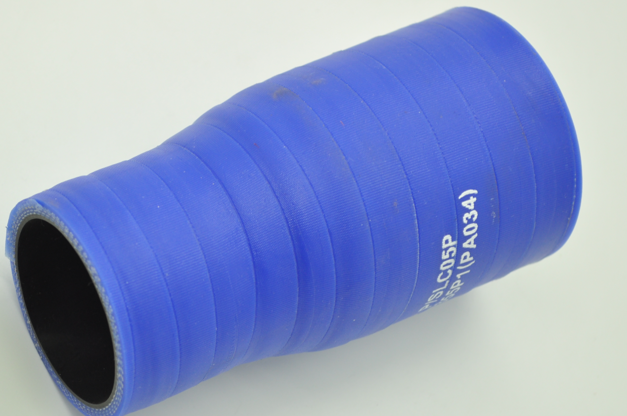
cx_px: 229
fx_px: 2082
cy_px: 206
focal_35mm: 120
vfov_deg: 11.4
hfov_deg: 17.1
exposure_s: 1/100
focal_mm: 55
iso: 320
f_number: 5.6
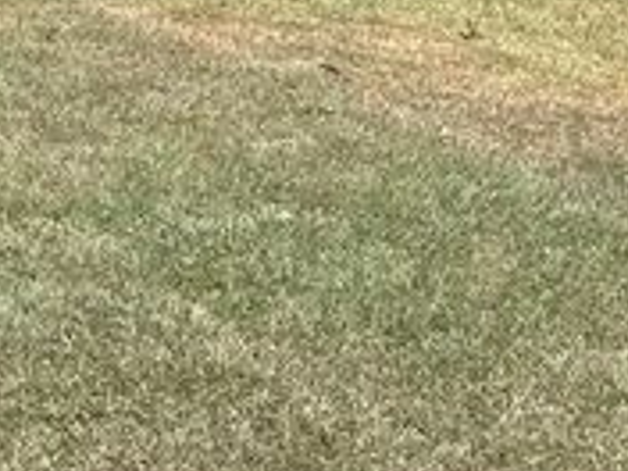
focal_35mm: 151
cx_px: -357
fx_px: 2739
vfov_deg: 9.8
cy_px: 68
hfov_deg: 12.4
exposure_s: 1/3205
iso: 32
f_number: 1.6
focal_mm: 4.2
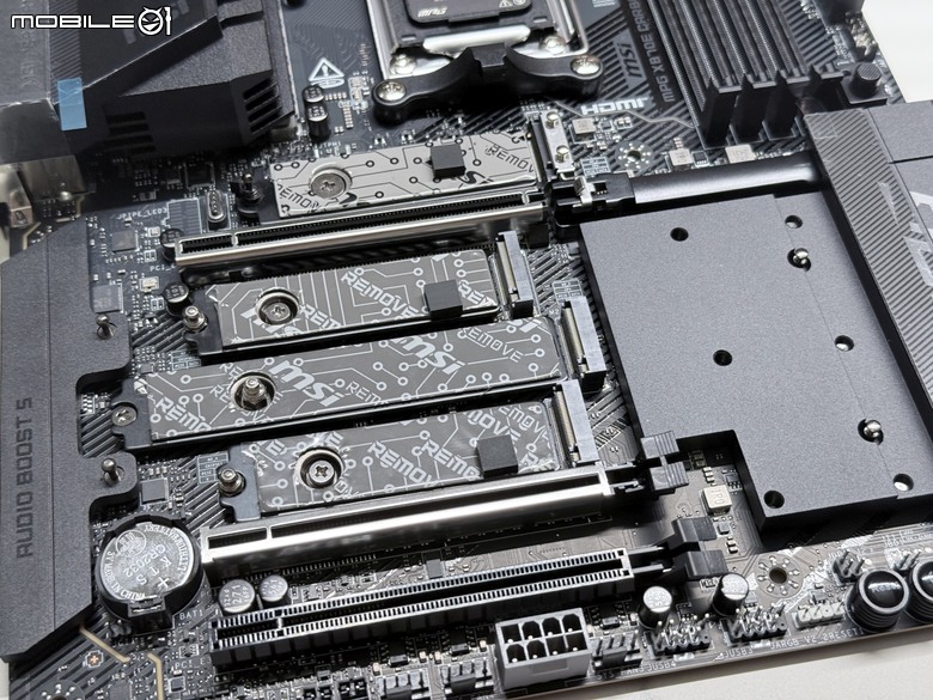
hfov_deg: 39.7
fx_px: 1294
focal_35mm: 48
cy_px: 350
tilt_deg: -55.2
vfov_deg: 30.3
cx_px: 466
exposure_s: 1/60
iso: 200
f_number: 1.78
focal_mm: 6.76
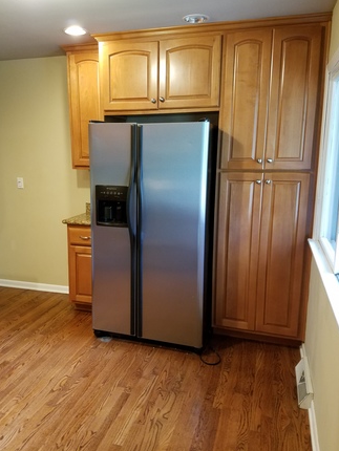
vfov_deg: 61.6
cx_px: 153
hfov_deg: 48.2
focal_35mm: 29
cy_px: 229
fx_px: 378
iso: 250
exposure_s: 1/15
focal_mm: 4.2
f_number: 1.7
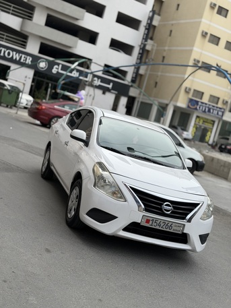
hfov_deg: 30.3
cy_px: 154
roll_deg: -15.5
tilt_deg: -5.4
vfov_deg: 39.6
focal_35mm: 48
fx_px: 427
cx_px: 116
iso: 64
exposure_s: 1/2273
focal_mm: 6.76
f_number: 1.78
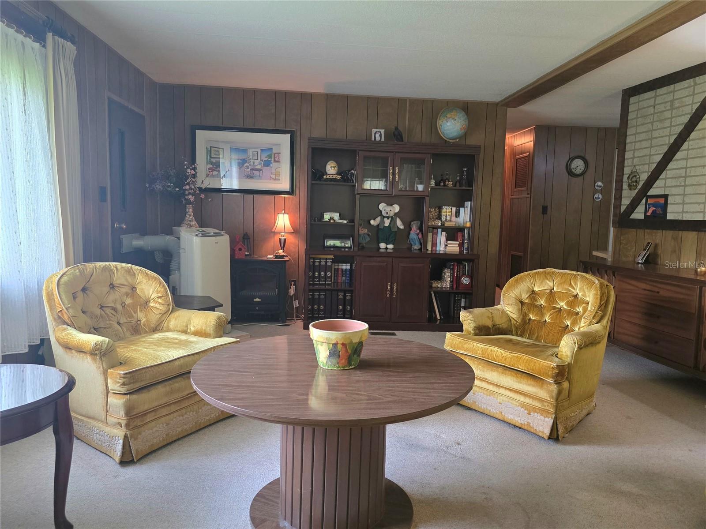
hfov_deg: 73.9
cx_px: 353
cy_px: 264
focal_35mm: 23
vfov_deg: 58.9
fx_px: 469
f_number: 1.7
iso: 400
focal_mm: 6.3
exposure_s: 1/120
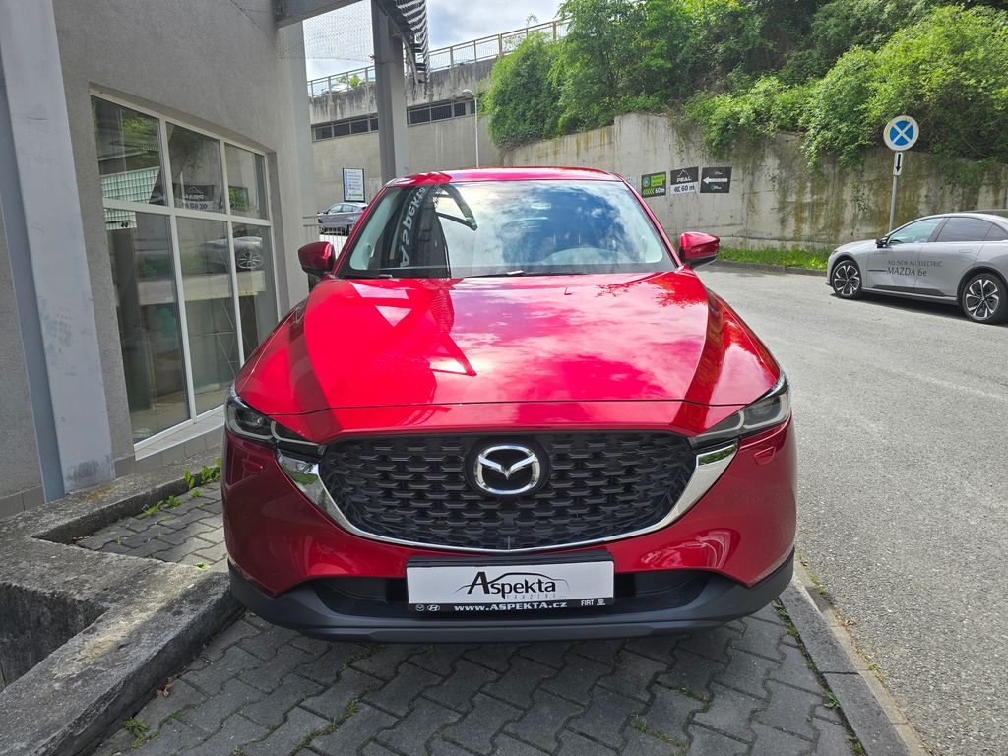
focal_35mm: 23
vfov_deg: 58.9
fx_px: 670
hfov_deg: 73.9
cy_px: 378
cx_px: 504
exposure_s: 1/744
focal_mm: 6.3
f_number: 1.7
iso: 12
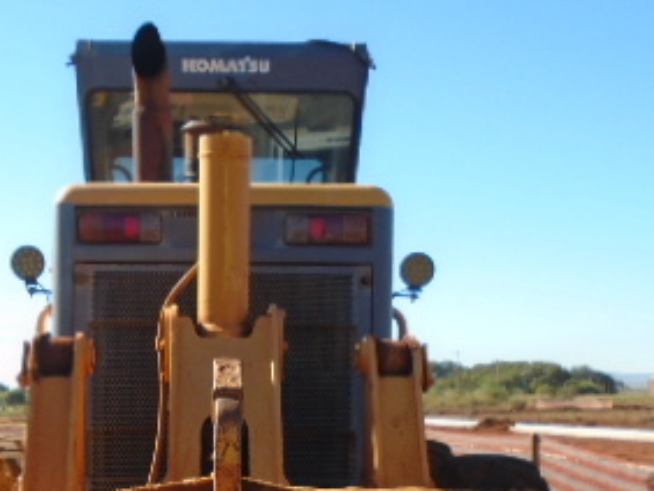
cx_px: 206
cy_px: 449
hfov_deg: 32.3
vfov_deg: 24.1
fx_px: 1116
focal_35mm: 59
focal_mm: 4.6
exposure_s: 1/500
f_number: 3.2
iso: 100
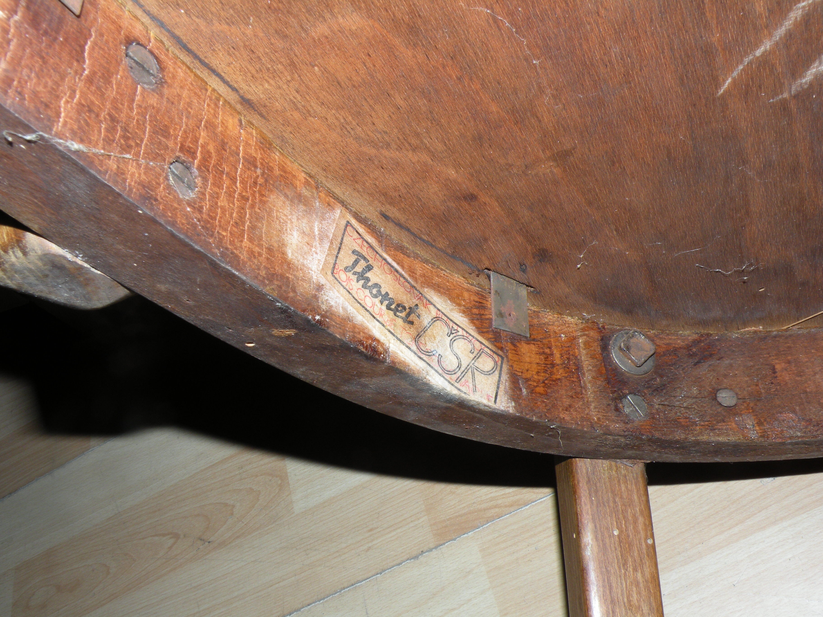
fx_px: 785
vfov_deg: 42.9
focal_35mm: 33
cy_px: 308
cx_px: 412
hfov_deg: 55.4
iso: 64
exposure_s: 1/60
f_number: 8
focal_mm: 5.8
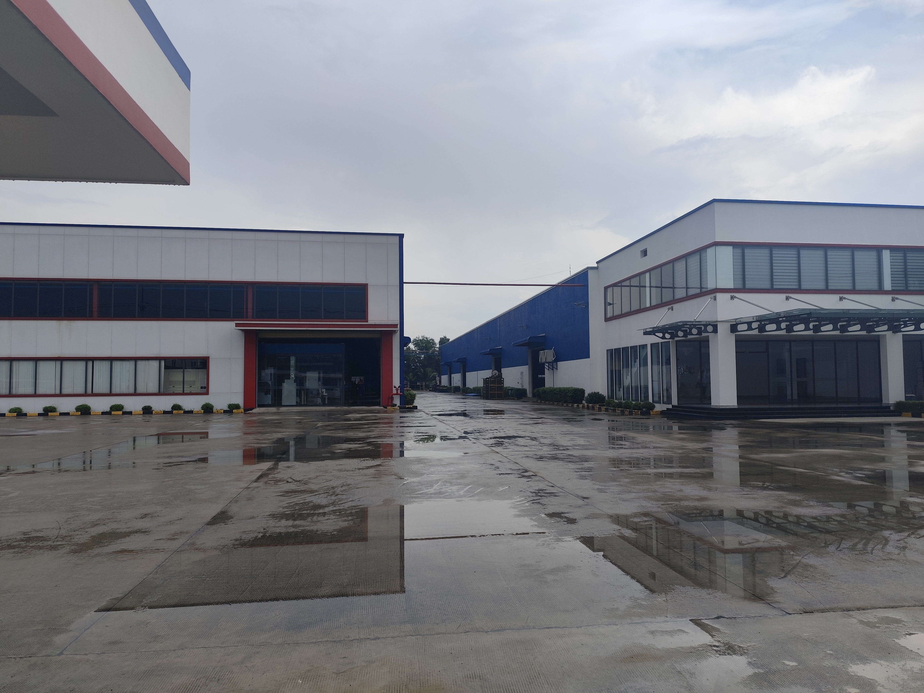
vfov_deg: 58.9
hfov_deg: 73.9
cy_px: 346
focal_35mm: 23
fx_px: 614
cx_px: 462
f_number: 1.65
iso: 50
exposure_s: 1/1057
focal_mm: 6.14
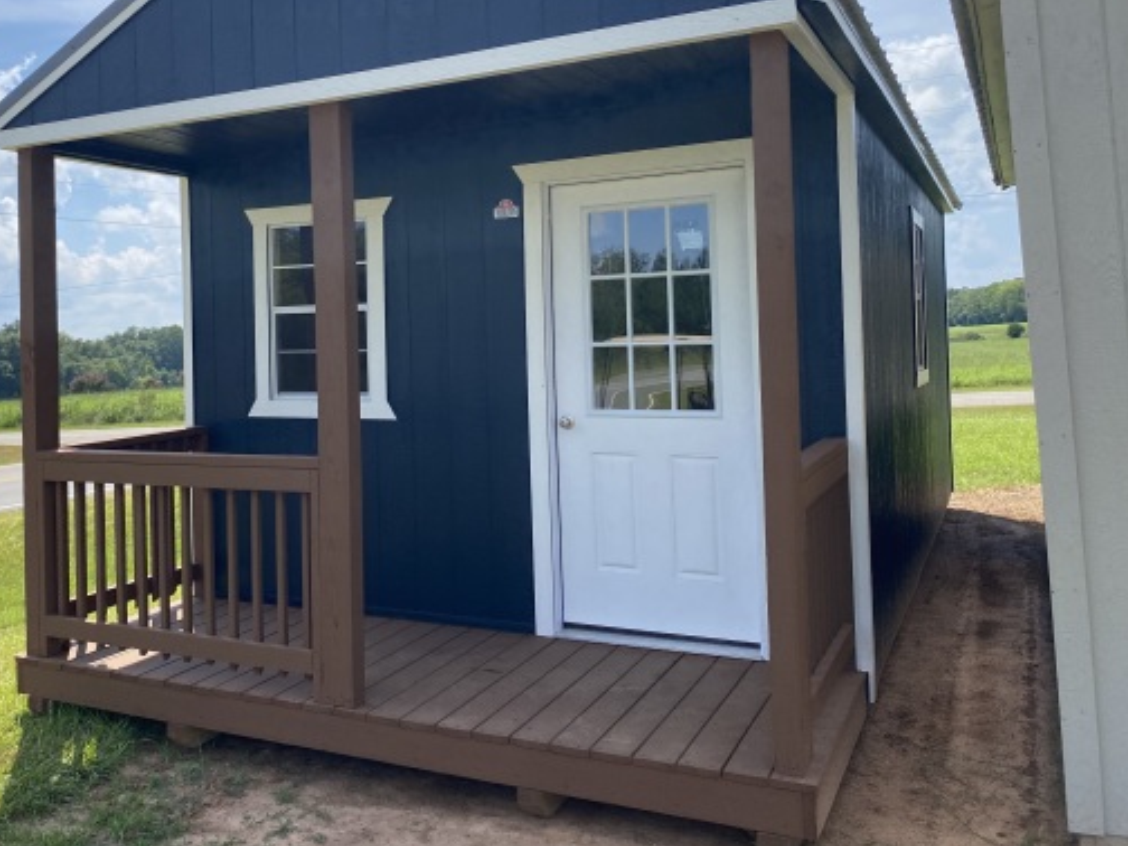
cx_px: 432
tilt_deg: +3.3
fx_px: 1075
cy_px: 320
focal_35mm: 33
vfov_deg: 42.6
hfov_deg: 54.8
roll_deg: +4.1
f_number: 1.8
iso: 32
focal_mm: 4.25
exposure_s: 1/2463
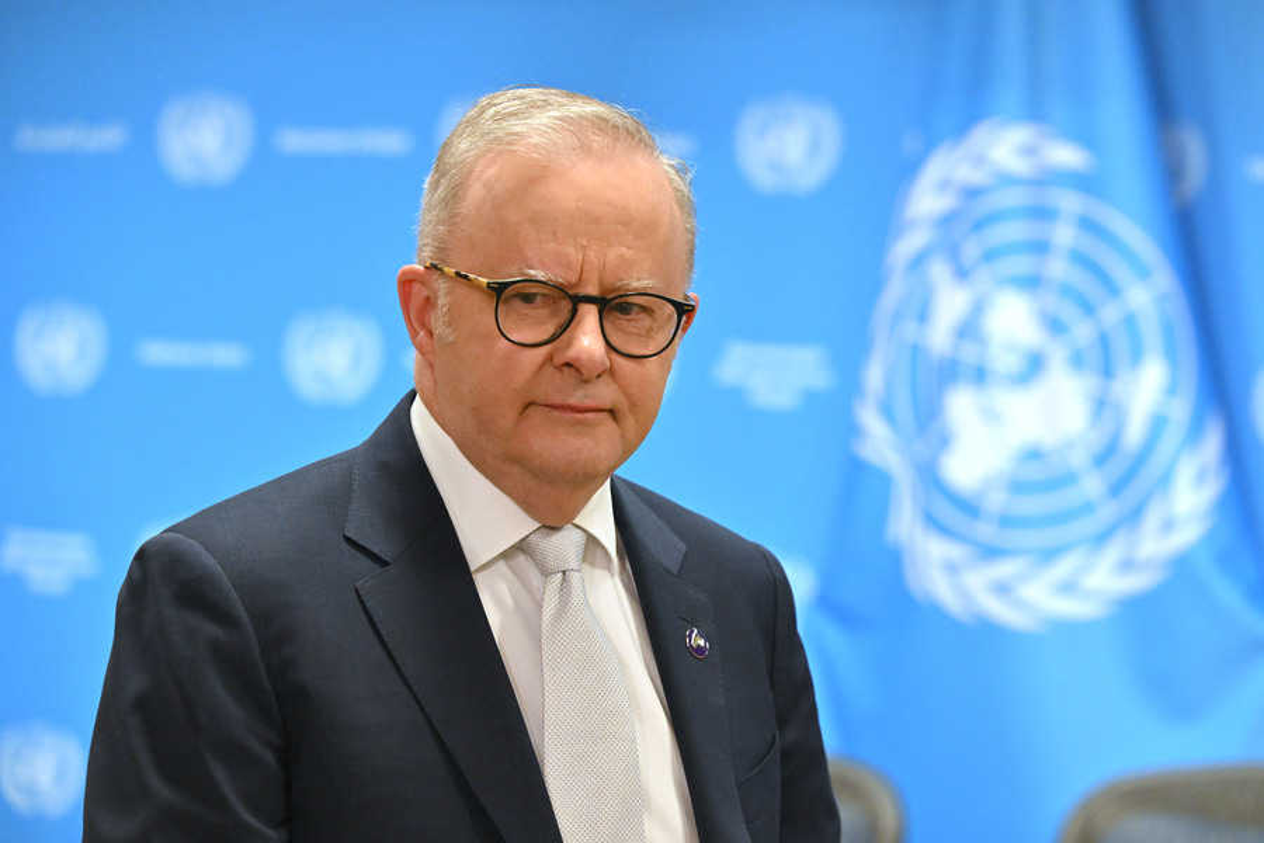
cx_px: 632
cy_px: 422
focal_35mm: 135
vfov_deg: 10.2
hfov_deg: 15.2
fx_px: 4740
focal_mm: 135
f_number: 4.5
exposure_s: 1/500
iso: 5000
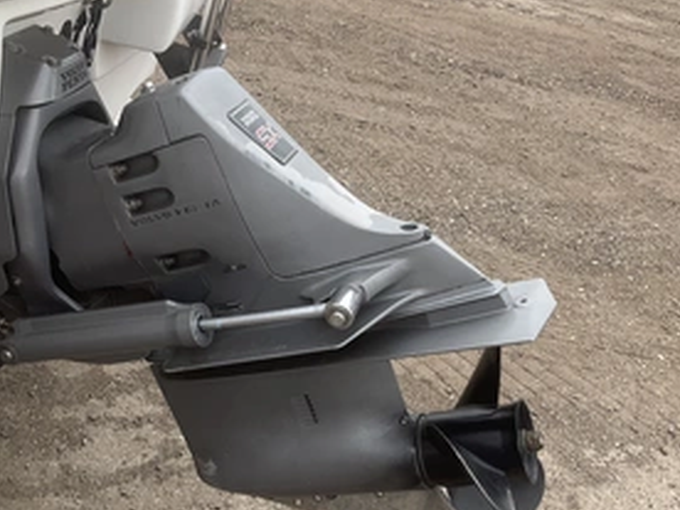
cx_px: 310
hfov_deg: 44.7
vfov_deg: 34.2
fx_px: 825
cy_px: 315
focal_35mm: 42
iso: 25
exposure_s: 1/816
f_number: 1.8
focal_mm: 3
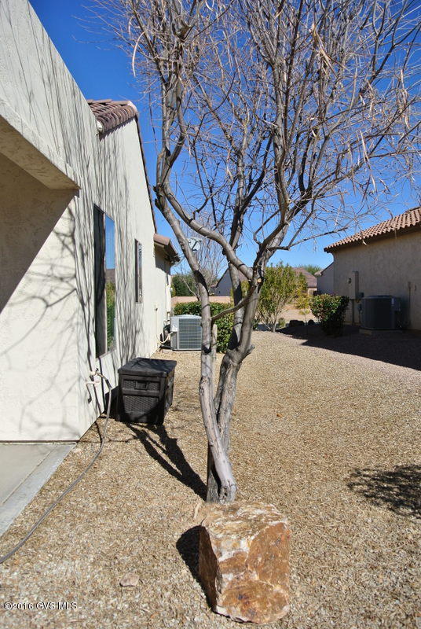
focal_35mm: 29
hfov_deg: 45.1
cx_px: 210
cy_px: 314
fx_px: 507
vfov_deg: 63.6
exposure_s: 1/800
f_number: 5
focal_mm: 11
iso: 100
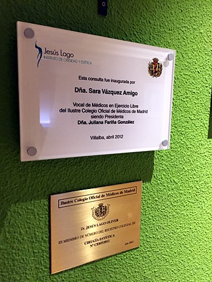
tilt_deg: -7.9
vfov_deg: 61.7
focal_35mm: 29
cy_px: 141
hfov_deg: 48.2
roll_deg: -1.4
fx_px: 237
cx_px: 106
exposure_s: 1/33
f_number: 2.2
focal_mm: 4.15
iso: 250
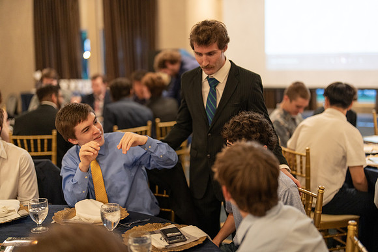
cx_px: 189
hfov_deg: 39.6
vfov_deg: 27.0
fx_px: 525
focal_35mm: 50
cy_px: 126
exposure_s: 1/320
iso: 1250
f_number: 1.2
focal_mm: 50
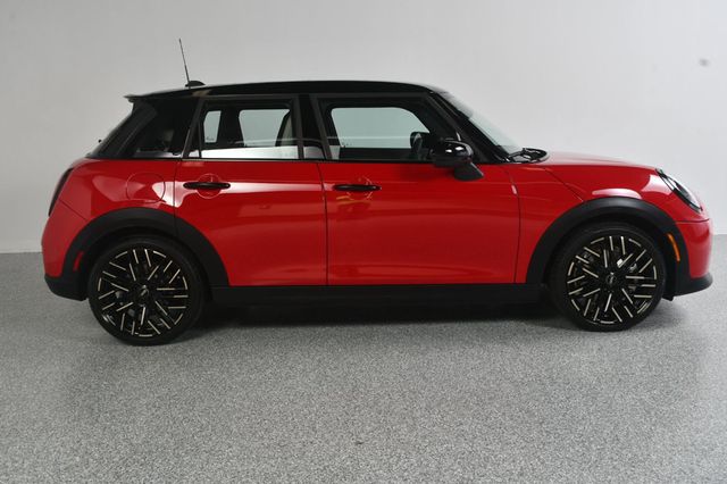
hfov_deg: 55.8
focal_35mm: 34
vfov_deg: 38.8
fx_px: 686
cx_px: 364
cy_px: 242
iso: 100
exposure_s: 1/160
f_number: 11
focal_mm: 23
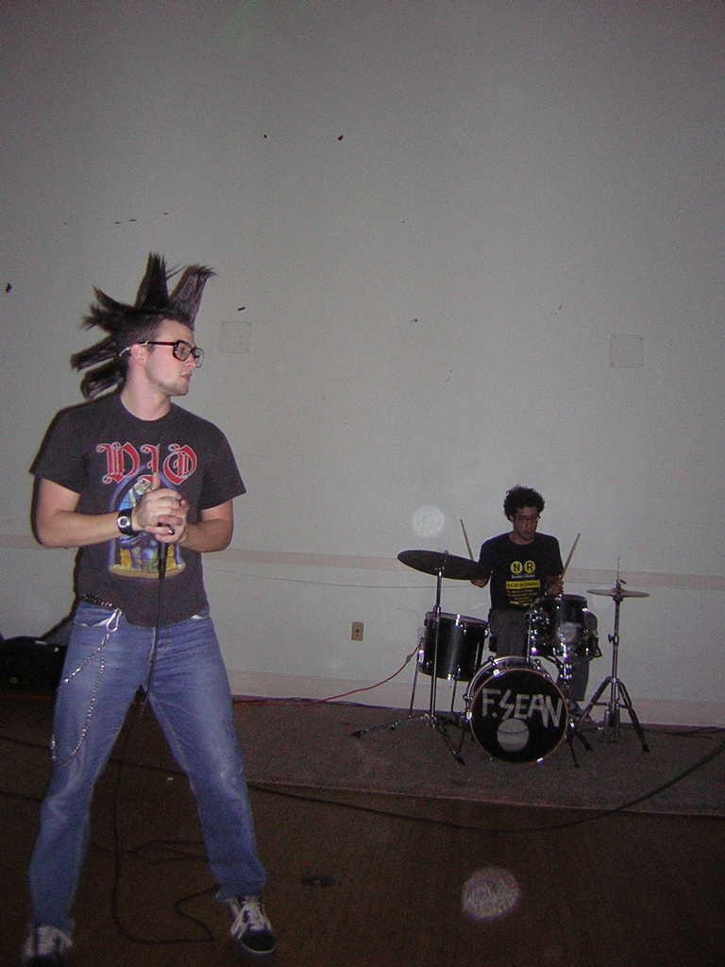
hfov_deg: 39.7
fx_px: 1005
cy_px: 484
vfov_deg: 51.4
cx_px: 362
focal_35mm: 36
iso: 158
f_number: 2.6
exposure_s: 1/60.1
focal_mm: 4.7
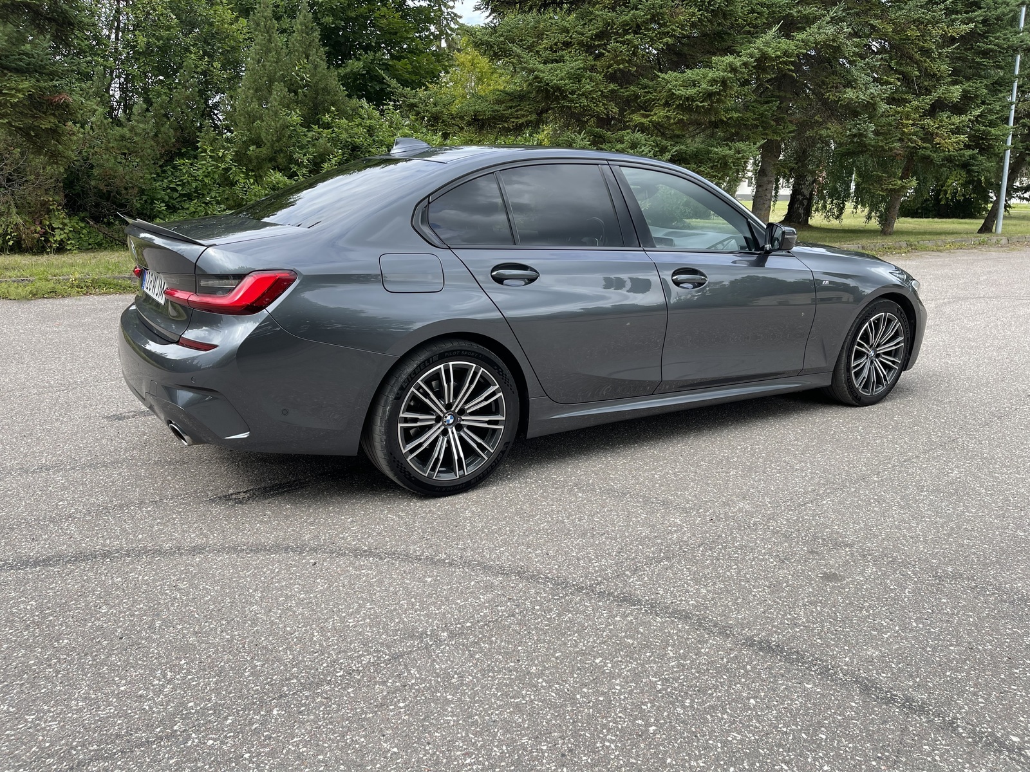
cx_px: 515
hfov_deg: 69.4
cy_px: 386
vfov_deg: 54.9
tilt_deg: -14.4
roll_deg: -0.9
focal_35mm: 25
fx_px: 744
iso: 32
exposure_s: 1/807
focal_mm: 5.1
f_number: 1.6
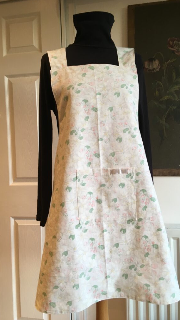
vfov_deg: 61.0
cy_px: 160
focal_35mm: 32
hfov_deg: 36.7
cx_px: 93
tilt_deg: -2.8
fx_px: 271
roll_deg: +3.1
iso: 80
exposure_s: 1/33
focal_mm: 4.15
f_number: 2.2
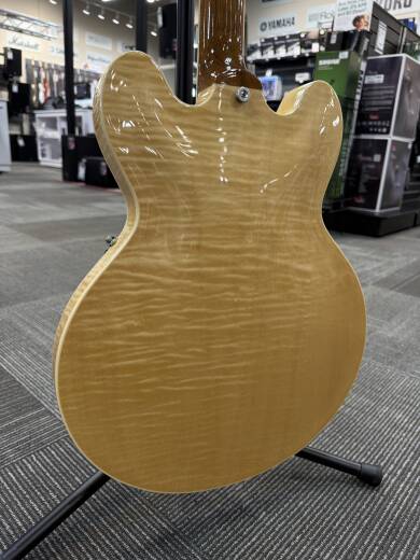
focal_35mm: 24
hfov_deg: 56.8
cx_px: 210
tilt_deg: -17.1
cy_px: 280
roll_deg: -2.2
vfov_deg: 71.6
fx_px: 388
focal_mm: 6.76
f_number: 1.78
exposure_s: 1/120
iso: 160
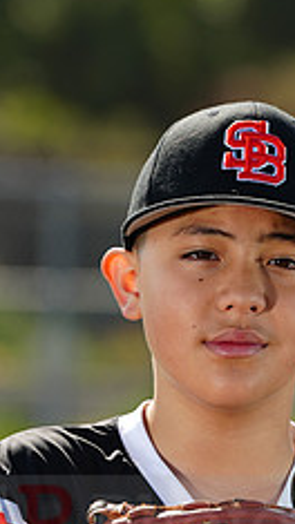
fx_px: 7211
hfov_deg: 2.3
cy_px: 506
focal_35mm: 518
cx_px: 254
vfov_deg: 4.2
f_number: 5
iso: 64
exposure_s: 1/250
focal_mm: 200
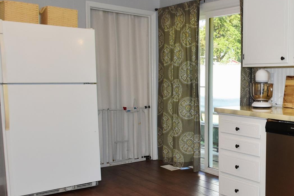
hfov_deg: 42.1
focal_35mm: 41
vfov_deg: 32.5
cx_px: 283
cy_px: 116
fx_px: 335
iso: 800
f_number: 8
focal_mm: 14
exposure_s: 1/60.2
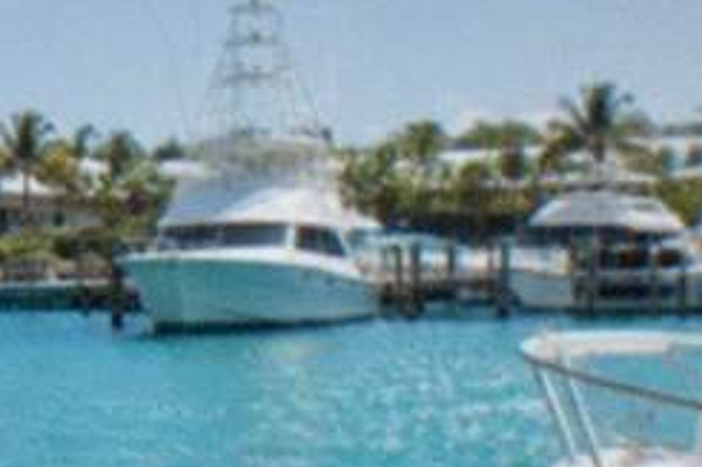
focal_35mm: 121
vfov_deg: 11.2
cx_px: -72
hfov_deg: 16.4
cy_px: 486
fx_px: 2358
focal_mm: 37
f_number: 4
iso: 500
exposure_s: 1/2000
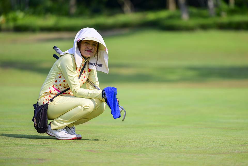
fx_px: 1378
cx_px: 124
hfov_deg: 10.3
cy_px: 83
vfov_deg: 6.9
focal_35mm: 200
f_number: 2.8
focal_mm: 200
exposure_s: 1/4000
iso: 250
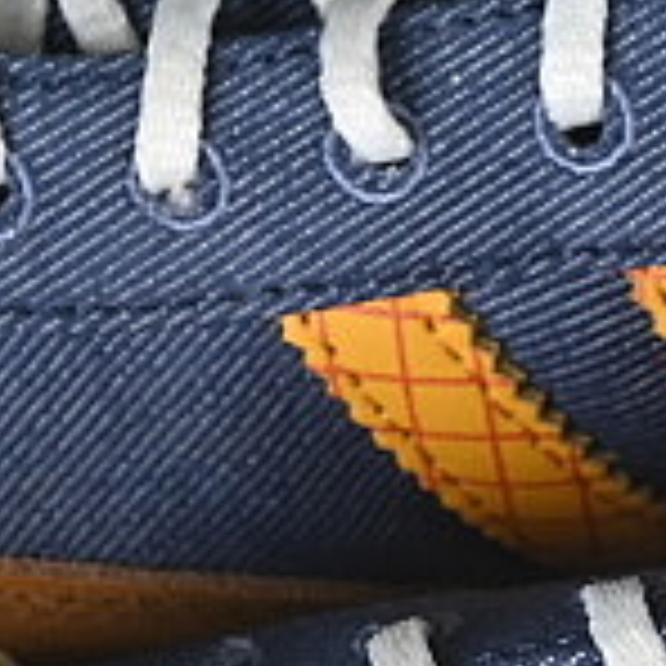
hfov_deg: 3.8
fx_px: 10122
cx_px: 842
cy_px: 864
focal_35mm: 465
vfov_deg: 3.8
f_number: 7.1
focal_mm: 50
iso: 160
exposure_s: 1/80
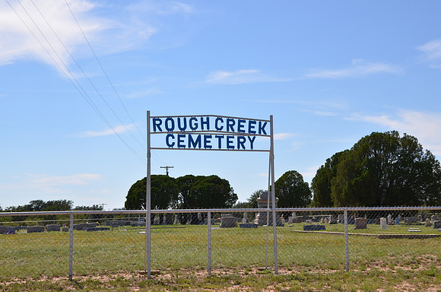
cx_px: 220
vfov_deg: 23.7
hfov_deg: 35.1
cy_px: 146
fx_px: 697
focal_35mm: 57
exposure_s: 1/250
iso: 100
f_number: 10
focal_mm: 38
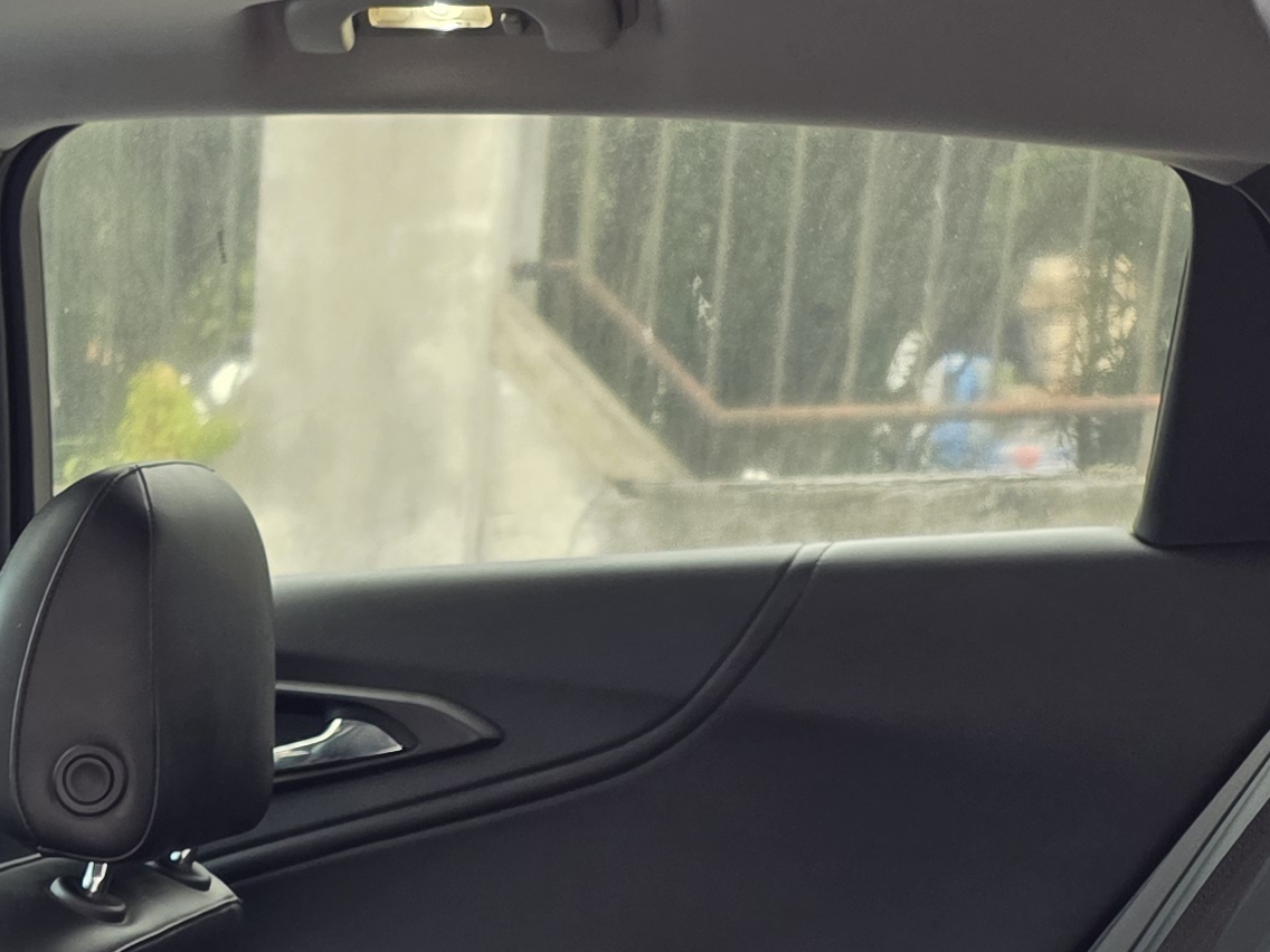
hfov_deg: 21.6
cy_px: 1378
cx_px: -418
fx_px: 2972
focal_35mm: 81
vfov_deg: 16.7
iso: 125
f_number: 1.7
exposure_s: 1/100
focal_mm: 6.25
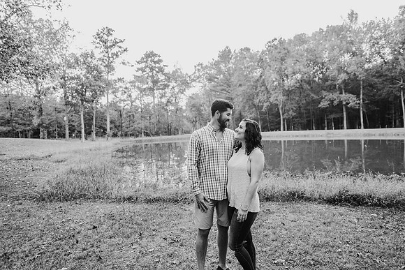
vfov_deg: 53.2
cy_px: 135
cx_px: 202
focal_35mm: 24
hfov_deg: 73.7
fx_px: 270
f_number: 2.5
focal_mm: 24
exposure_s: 1/125
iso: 1000
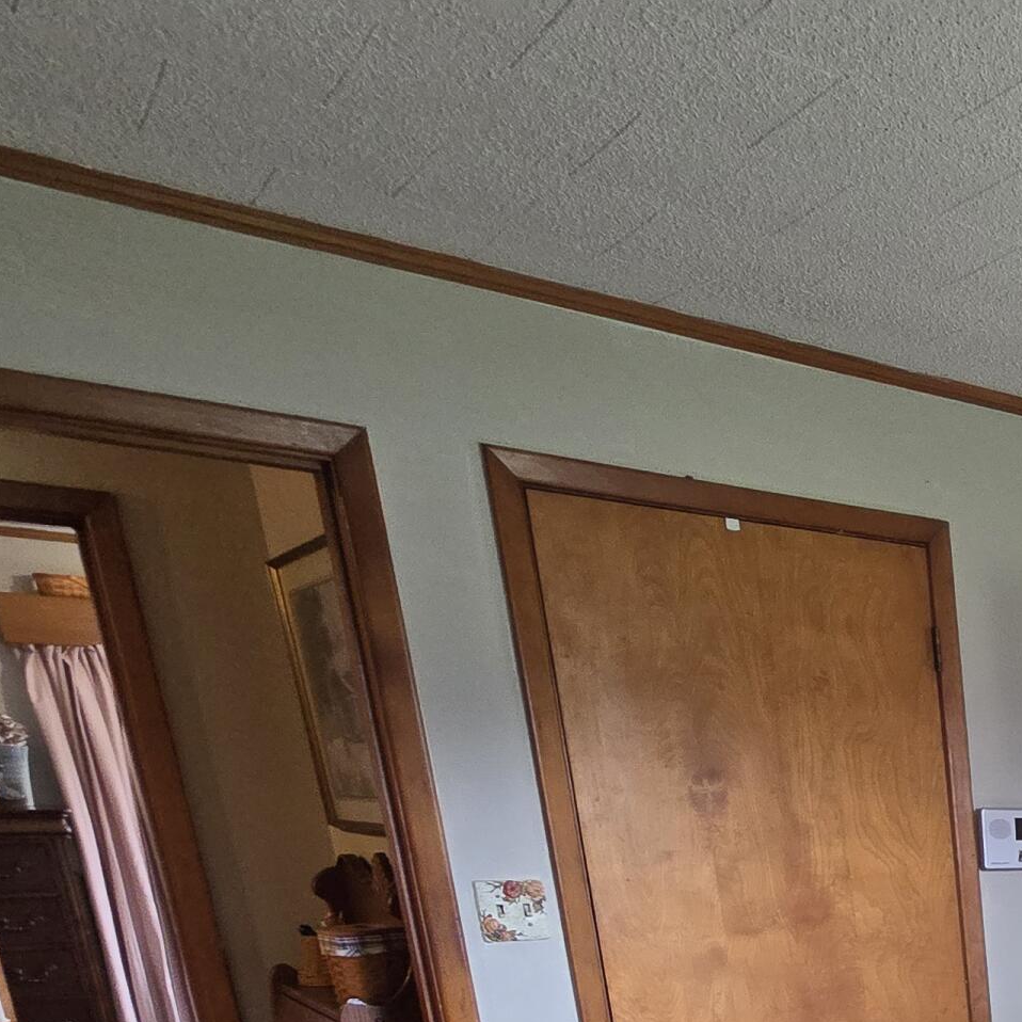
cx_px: 1406
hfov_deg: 31.7
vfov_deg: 36.7
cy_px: 1194
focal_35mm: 36
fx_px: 1202
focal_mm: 2.2
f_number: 2.2
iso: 320
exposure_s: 1/60
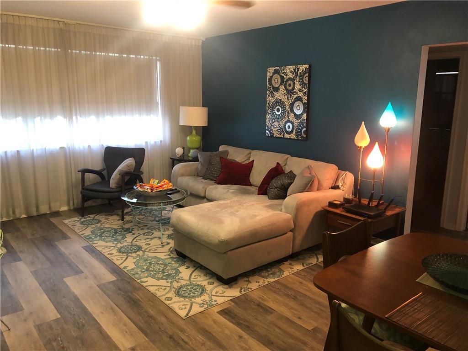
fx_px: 379
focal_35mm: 28
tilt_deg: -11.2
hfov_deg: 63.4
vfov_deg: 49.7
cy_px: 176
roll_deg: -0.6
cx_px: 234
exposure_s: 1/9
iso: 100
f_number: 1.8
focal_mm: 3.99
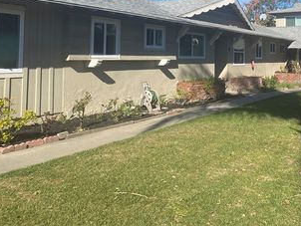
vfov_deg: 32.8
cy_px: 47
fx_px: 374
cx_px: 236
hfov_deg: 42.1
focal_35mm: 43
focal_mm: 4.25
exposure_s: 1/2571
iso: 32
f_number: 1.8
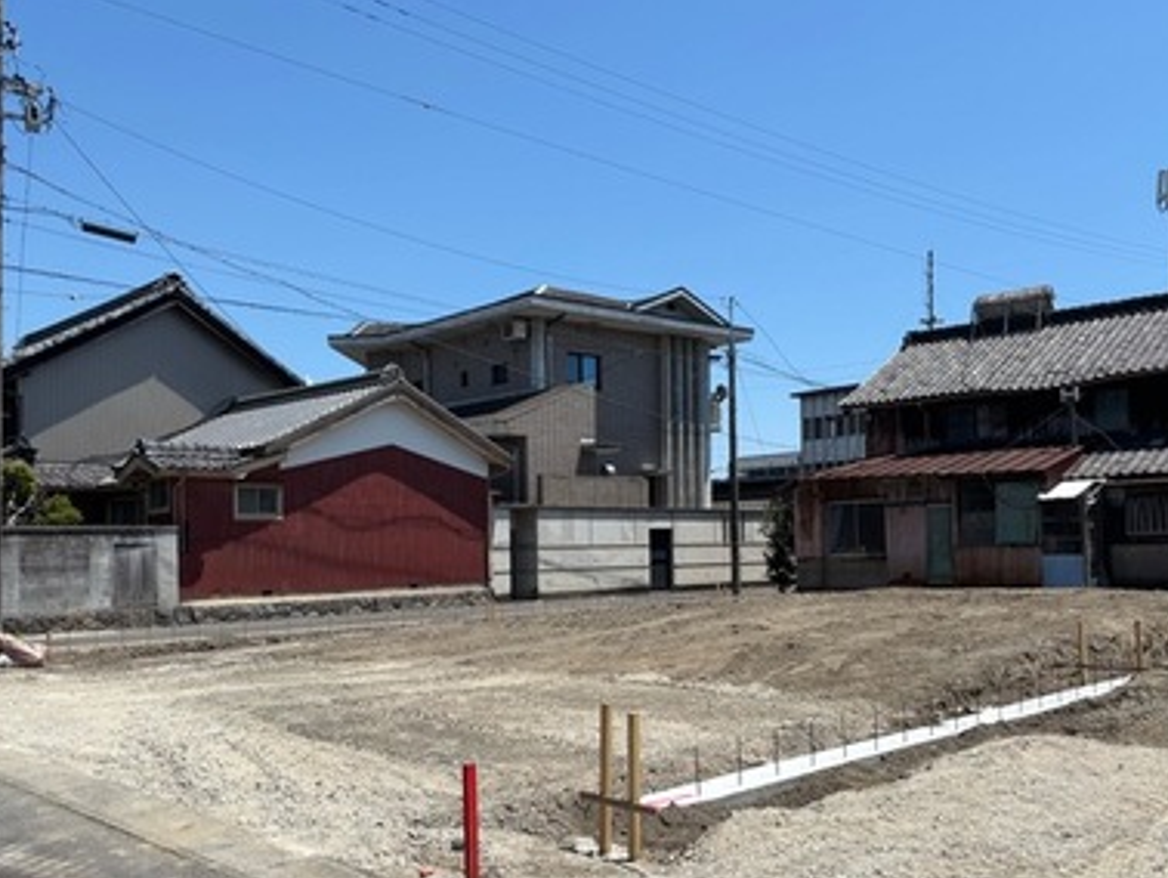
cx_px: 569
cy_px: 519
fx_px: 1114
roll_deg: +1.0
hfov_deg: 55.3
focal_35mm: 33
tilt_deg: +0.0
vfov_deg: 42.8
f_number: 1.6
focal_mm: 5.96
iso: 50
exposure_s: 1/4082
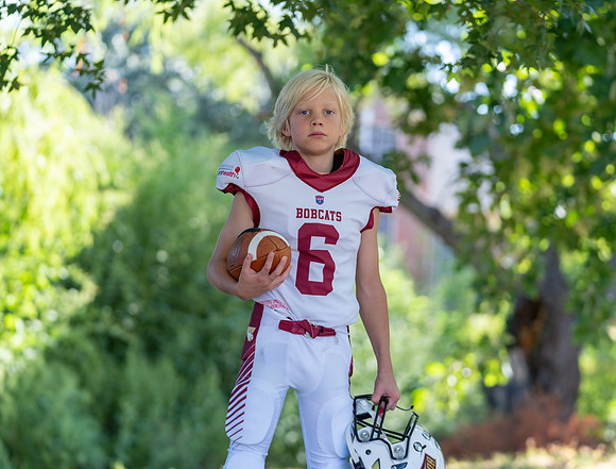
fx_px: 2323
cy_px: 232
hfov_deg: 15.1
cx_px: 332
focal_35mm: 130
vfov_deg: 11.5
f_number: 2.8
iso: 125
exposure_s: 1/320
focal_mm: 104
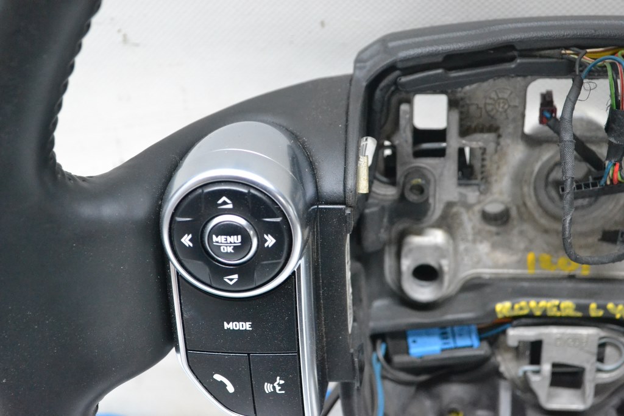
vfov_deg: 21.6
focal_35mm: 63
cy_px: 208
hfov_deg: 31.9
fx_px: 1092
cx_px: 312
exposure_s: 1/100
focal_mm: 42
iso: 3200
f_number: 5.3
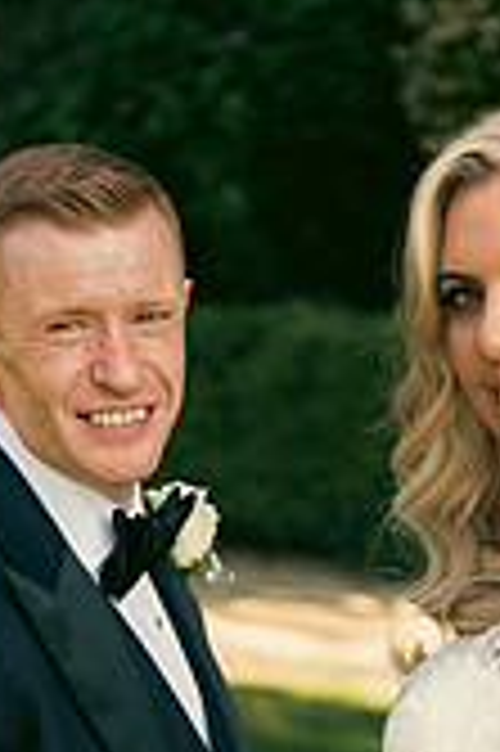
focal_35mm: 189
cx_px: 320
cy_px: 865
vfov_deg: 10.7
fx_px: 3945
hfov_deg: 7.2
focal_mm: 70
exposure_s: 1/400
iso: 200
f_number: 3.5
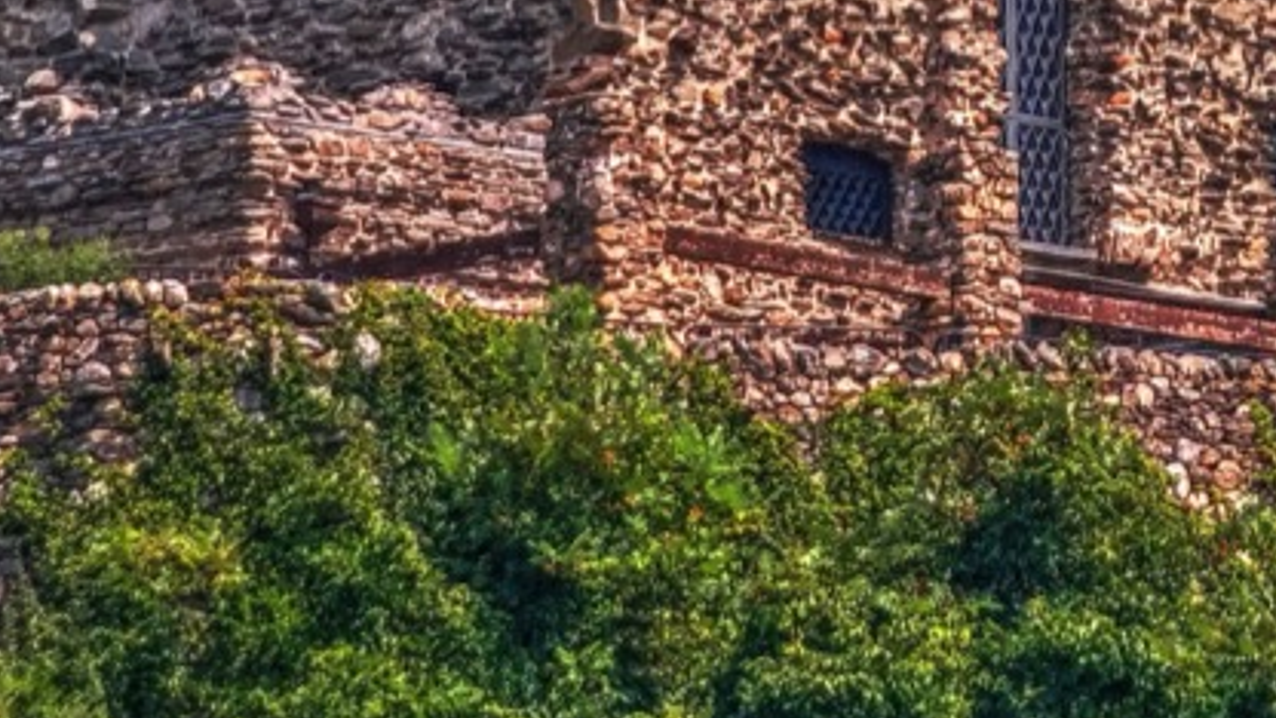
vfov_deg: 1.0
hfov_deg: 1.7
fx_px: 41989
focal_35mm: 1241
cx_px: 1202
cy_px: -543
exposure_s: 1/320
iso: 200
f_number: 10
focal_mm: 200
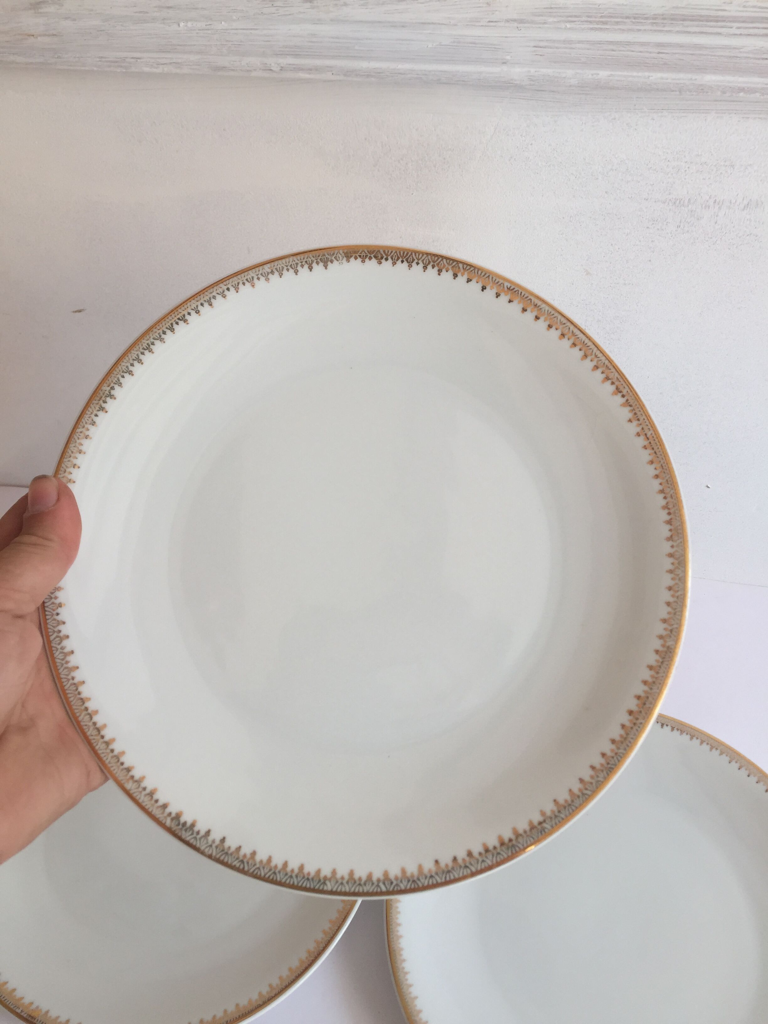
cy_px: 512
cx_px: 384
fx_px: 858
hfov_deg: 48.2
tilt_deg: -48.2
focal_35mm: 29
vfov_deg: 61.7
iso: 32
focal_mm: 4.15
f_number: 2.2
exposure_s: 1/188
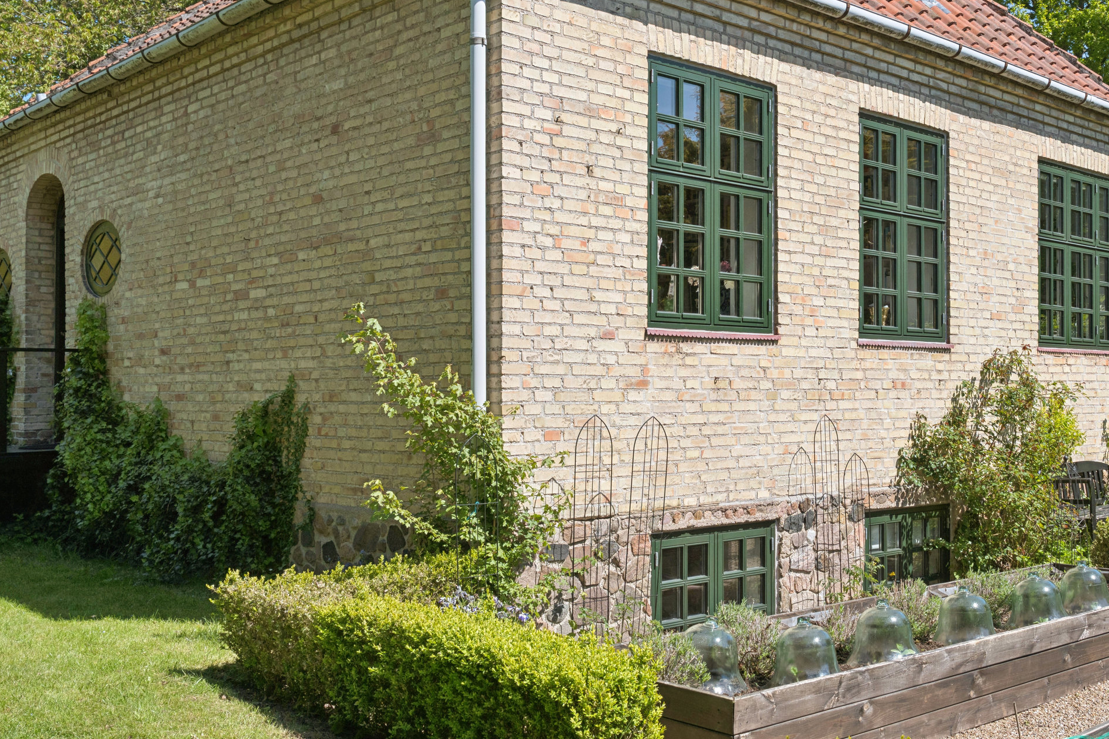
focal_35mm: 38
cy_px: 250
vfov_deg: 34.7
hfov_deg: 49.7
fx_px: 1170
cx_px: 747
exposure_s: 1/400
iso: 160
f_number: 9
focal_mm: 24
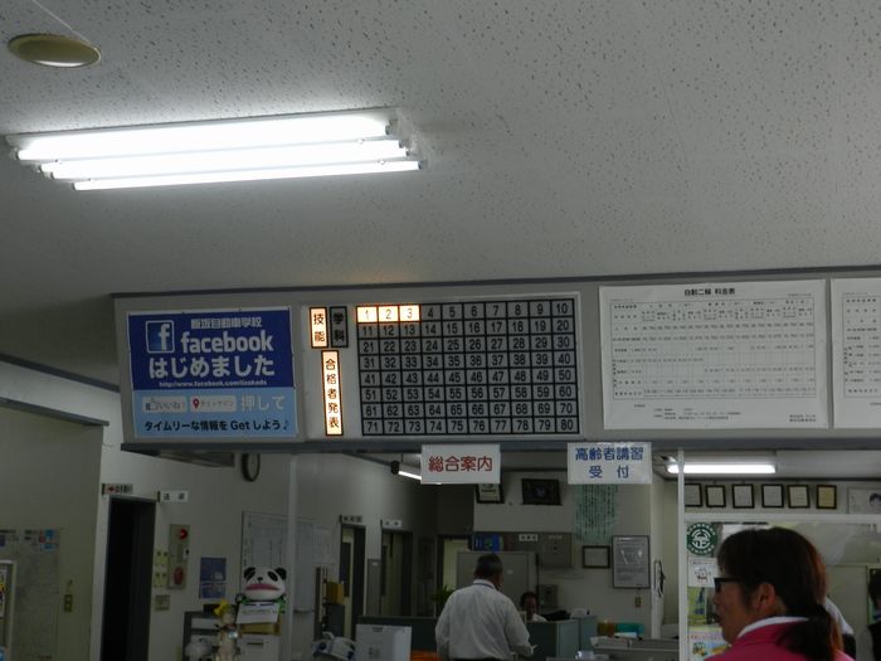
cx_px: 440
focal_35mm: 53
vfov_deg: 27.5
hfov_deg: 36.2
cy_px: 330
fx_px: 1349
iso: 160
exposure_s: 1/100
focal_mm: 9.4
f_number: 4.4
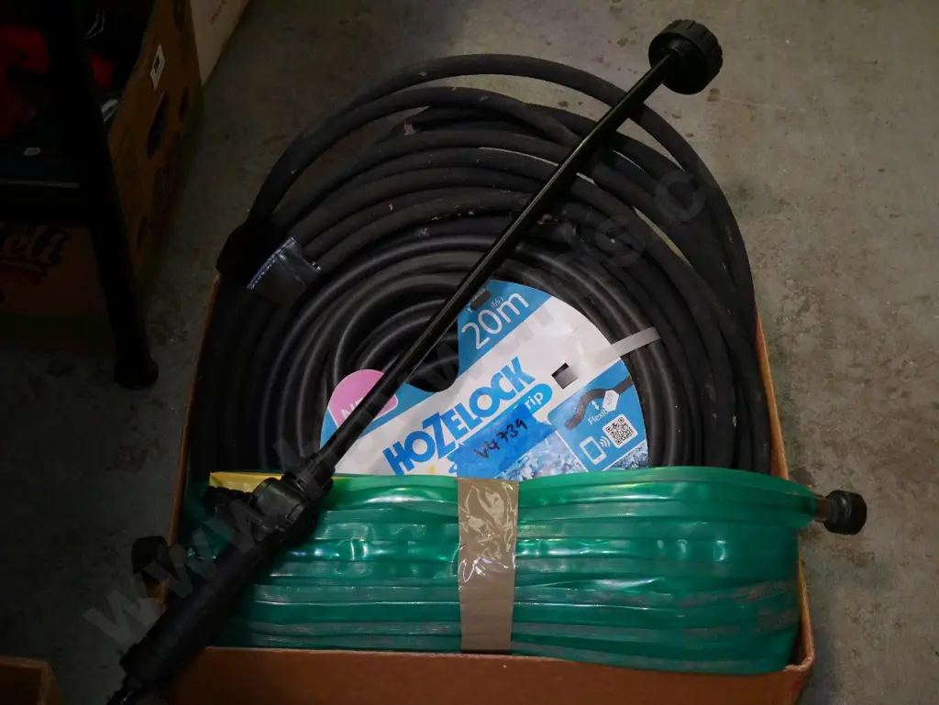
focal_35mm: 50
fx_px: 1357
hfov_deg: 38.2
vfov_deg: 29.1
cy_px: 352
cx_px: 470
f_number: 5.6
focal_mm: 25
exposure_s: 1/160
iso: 3200
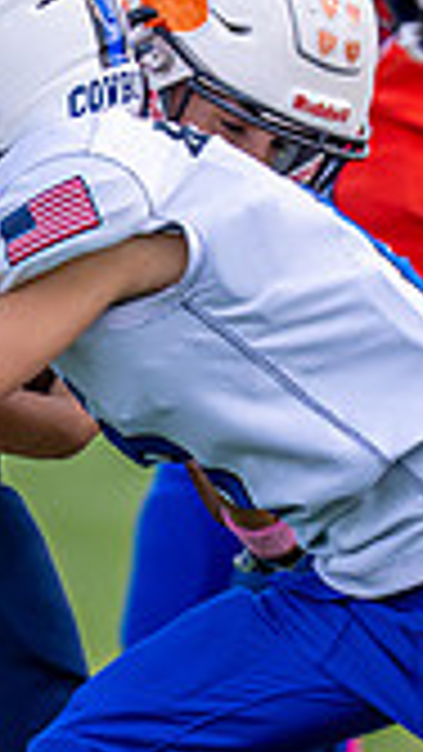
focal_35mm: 1042
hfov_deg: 1.2
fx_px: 20767
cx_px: 132
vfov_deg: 2.1
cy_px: 420
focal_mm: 185
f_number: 2.8
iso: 250
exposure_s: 1/2500
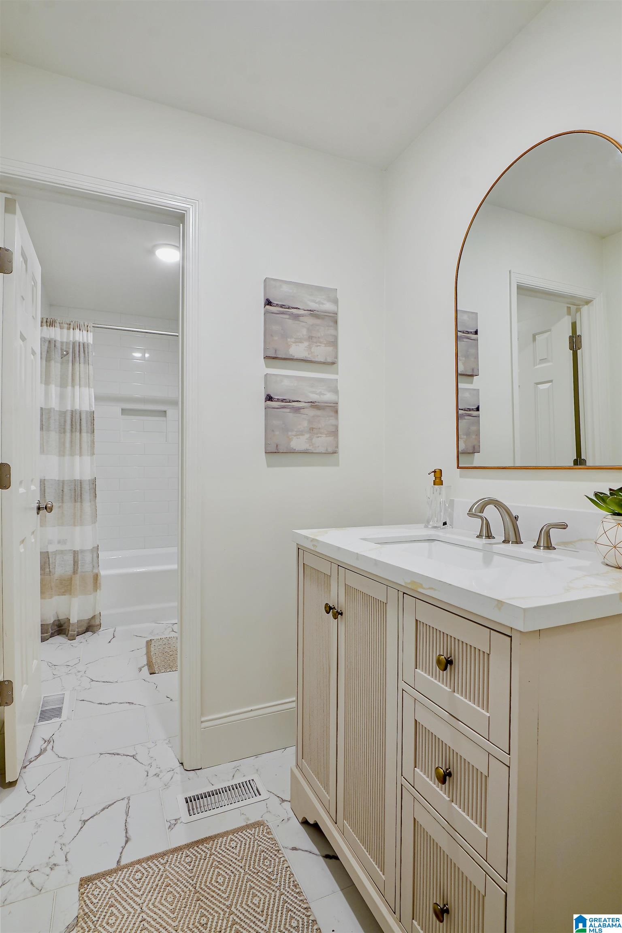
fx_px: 415
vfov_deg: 96.7
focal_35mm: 16
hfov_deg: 73.7
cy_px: 466
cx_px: 311
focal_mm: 11
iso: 200
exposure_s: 1/4
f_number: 10
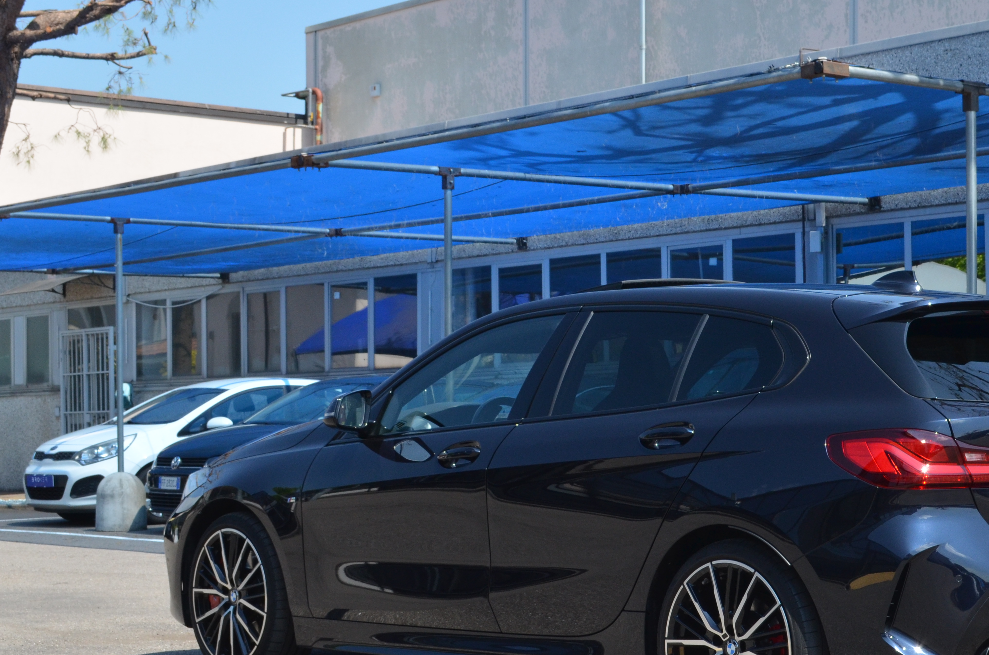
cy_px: 431
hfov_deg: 25.5
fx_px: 2166
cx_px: 701
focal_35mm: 79
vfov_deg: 17.2
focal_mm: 32
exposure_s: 1/400
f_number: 9
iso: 400
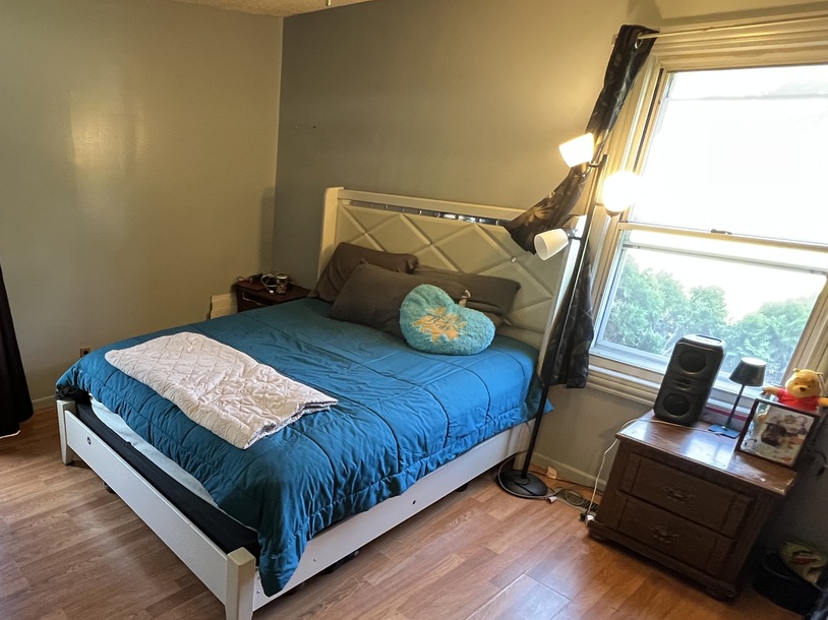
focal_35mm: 23
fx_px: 550
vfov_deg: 58.2
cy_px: 383
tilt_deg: -24.6
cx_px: 219
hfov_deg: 69.6
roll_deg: -1.0
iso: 400
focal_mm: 1.57
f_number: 1.8
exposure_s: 1/60
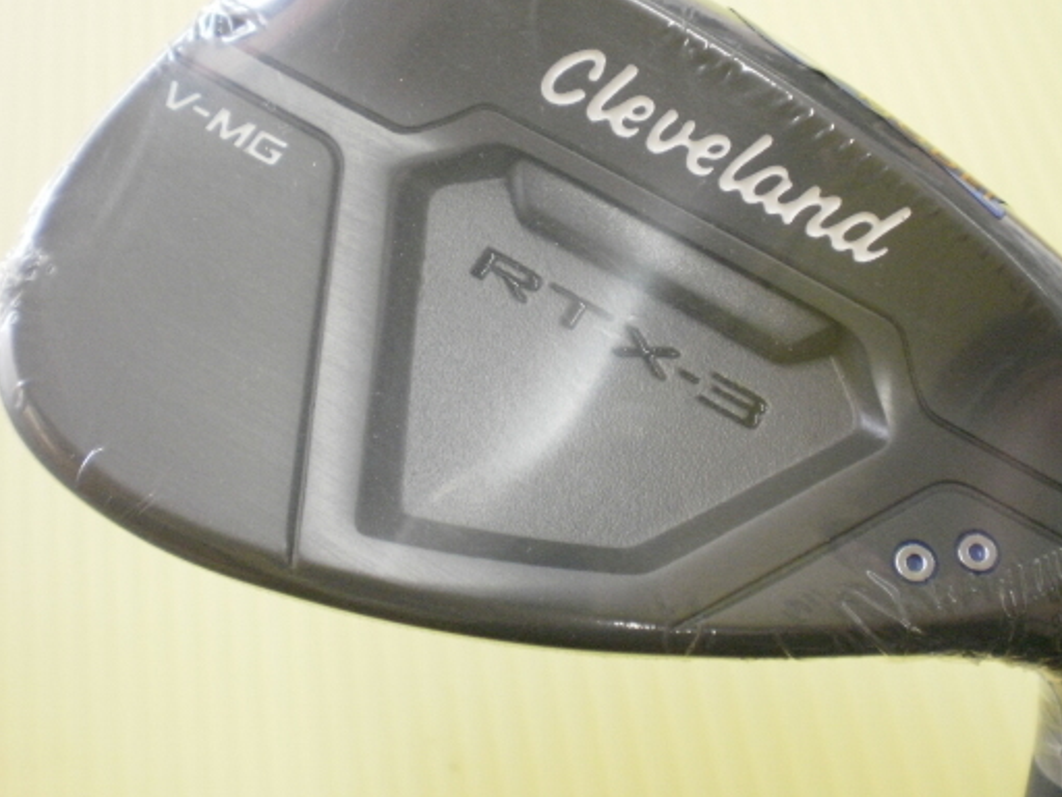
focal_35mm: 45
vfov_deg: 32.1
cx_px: 577
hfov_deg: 42.0
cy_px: 332
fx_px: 1381
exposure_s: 1/125
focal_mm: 6.3
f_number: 3.1
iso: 400
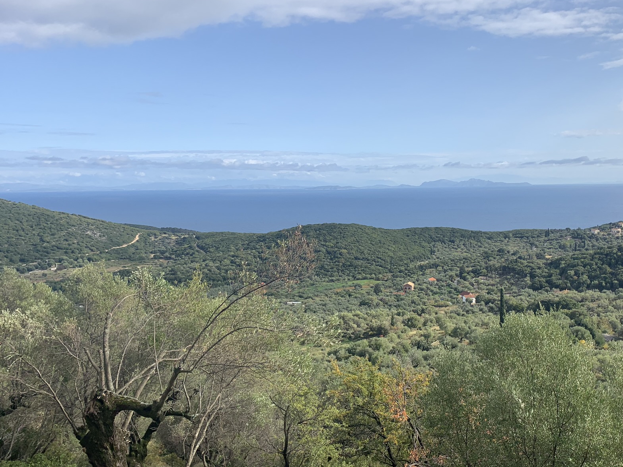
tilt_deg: -9.1
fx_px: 612
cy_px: 276
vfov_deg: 41.6
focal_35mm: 34
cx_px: 375
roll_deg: +0.9
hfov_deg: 53.6
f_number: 1.8
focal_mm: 4.25
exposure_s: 1/2114
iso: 25
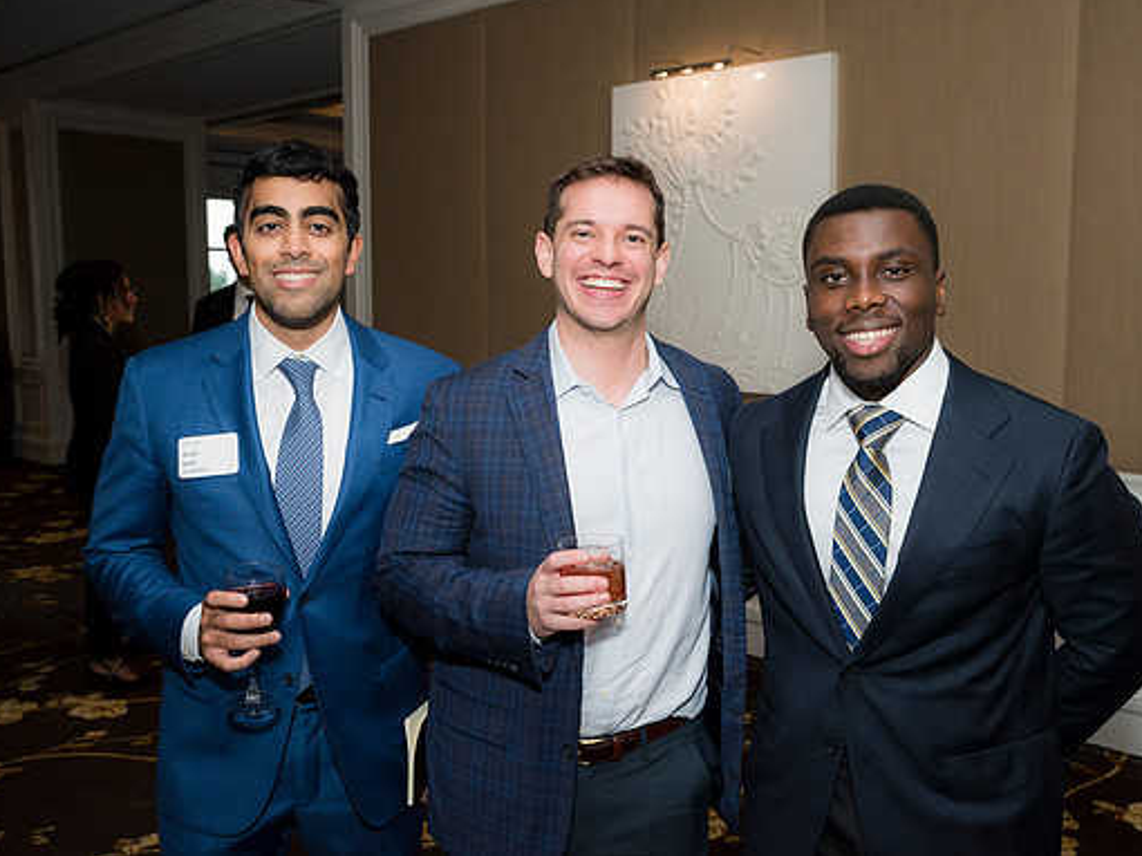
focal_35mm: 35
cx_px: 618
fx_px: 1154
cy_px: 425
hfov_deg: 52.6
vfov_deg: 40.7
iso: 800
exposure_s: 1/125
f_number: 5.6
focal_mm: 32
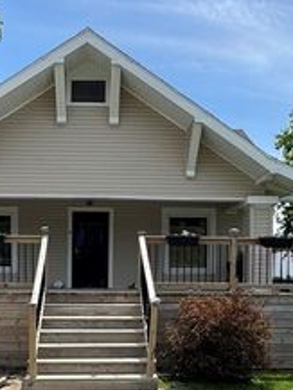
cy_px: 297
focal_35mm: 43
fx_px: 485
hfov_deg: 33.5
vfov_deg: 42.3
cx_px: 110
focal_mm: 2.22
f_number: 2.2
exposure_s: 1/1346
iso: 40
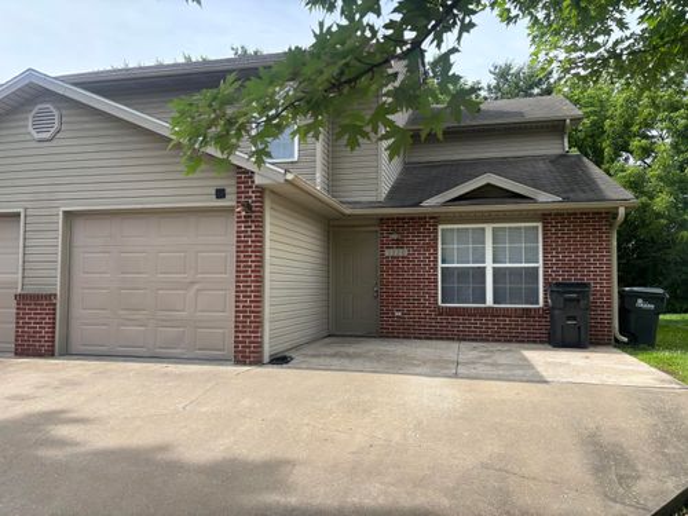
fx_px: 517
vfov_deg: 53.1
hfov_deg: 67.3
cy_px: 258
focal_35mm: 26
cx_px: 344
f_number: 1.6
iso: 50
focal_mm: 5.96
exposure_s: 1/1381
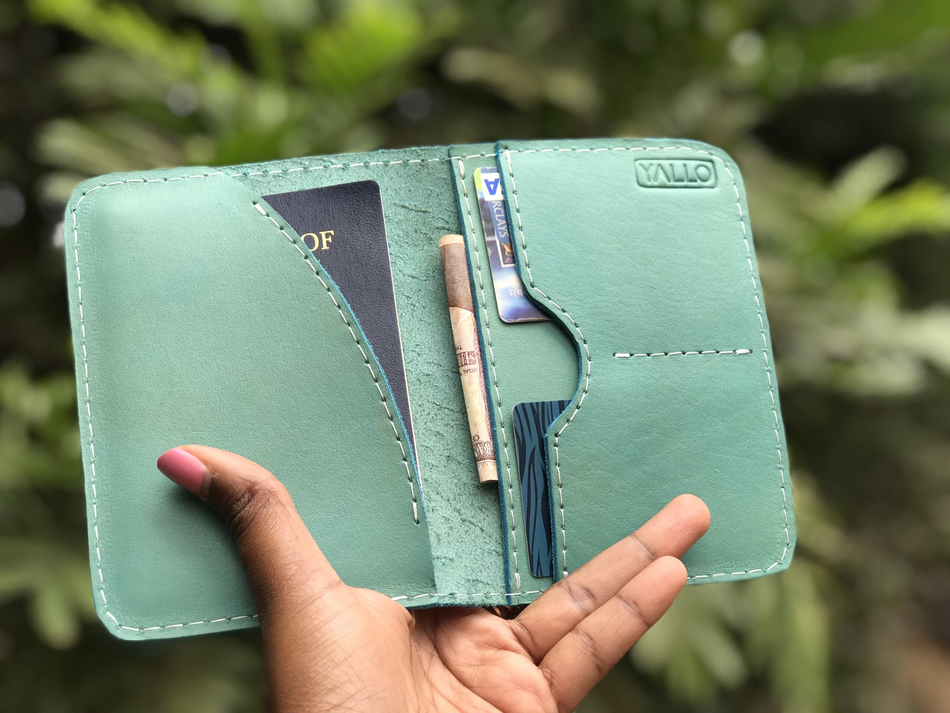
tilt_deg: +10.6
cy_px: 356
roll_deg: +0.6
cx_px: 475
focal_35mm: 57
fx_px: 1564
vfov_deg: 25.7
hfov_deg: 33.8
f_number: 2.8
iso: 20
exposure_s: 1/188
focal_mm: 6.6
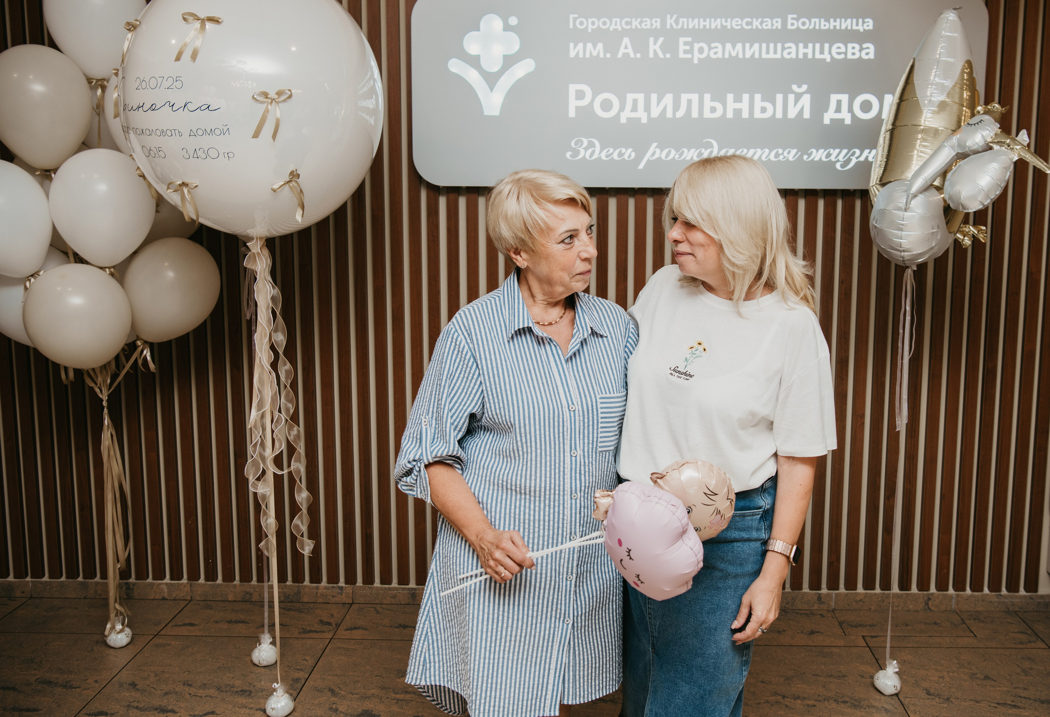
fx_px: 1052
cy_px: 339
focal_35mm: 36
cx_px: 567
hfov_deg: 53.0
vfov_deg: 37.6
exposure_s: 1/160
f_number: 4.5
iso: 160
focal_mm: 32
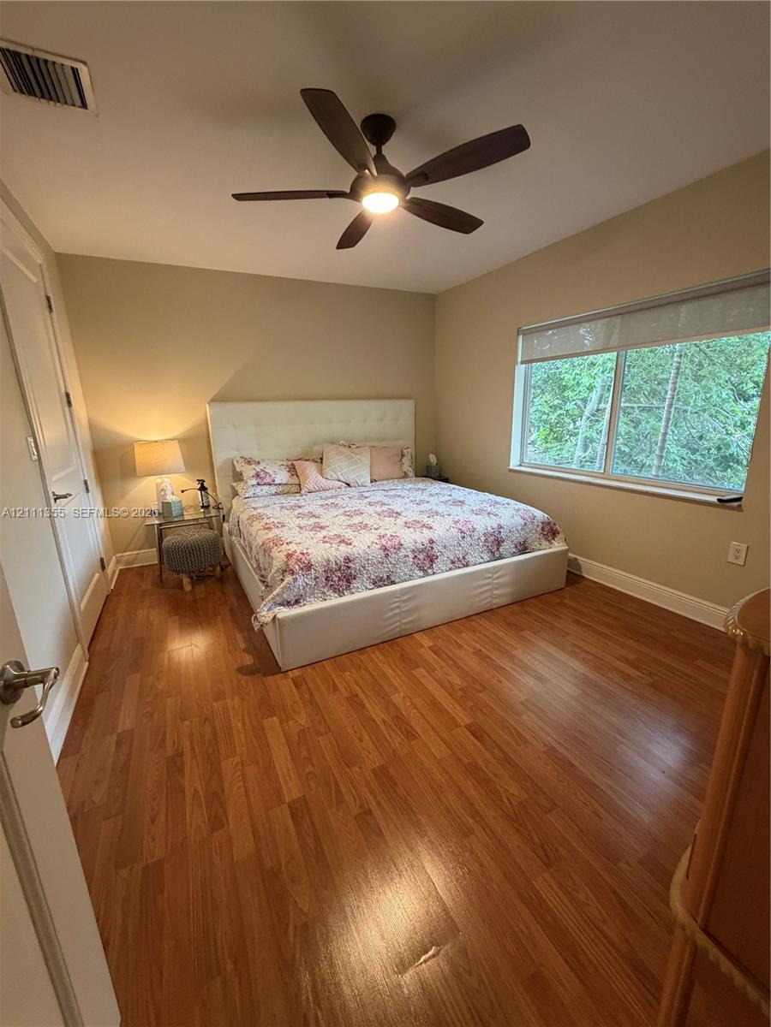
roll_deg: +1.2
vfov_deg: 102.1
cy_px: 514
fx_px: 416
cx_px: 386
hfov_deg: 85.7
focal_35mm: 14
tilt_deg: -13.5
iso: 320
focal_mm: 2.22
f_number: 2.2
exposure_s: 1/60
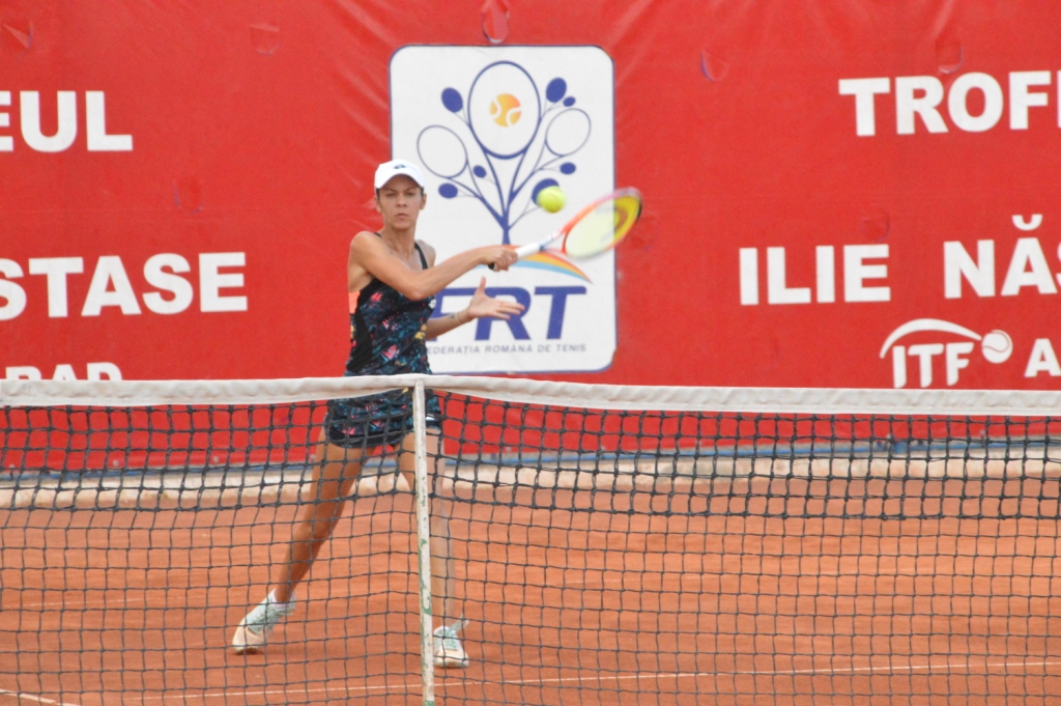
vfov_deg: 5.5
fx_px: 7288
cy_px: 353
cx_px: 530
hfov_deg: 8.3
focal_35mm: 248
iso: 6400
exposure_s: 1/400
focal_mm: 165
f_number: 13
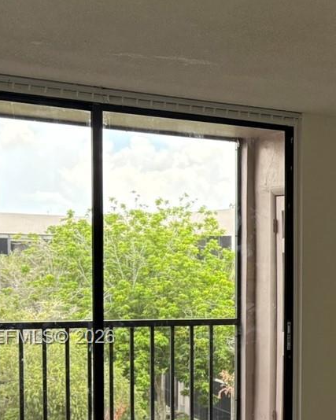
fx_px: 945
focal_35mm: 76
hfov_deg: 18.0
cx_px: 500
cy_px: 338
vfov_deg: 24.7
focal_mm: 5.96
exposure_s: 1/205
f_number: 1.6
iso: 125
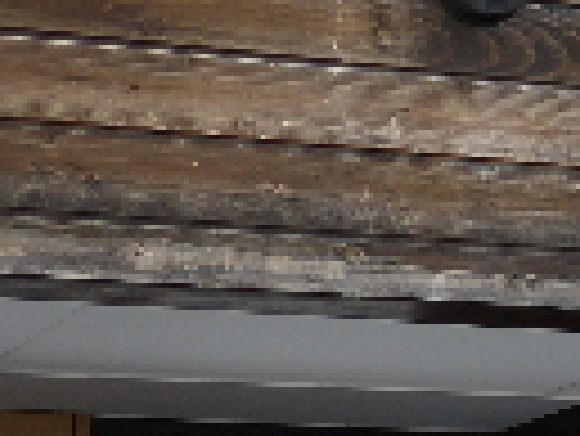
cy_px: 638
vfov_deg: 7.9
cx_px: 778
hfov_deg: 10.4
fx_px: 3119
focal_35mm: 186
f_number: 1.7
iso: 100
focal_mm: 20
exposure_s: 1/640
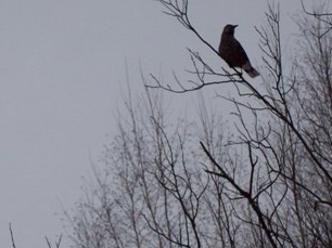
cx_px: 110
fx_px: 2166
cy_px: 81
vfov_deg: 6.6
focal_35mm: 226
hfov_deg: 8.8
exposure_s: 1/382
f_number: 4.8
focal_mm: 18
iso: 80
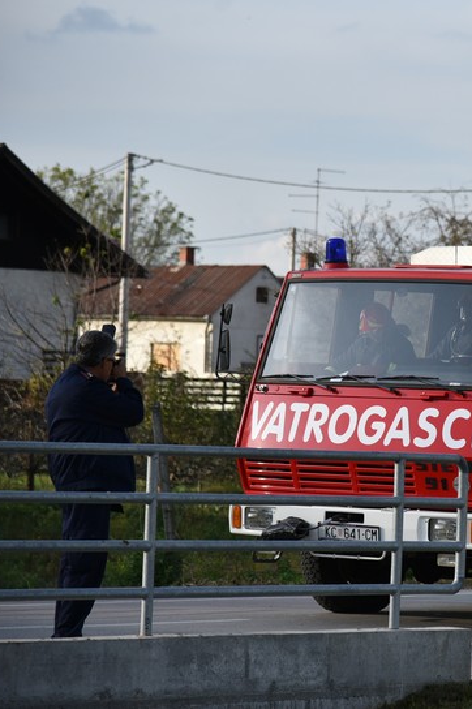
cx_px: 516
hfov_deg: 7.5
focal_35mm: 181
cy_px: 354
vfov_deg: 11.4
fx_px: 3564
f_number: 4
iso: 400
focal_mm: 120
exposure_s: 1/2500
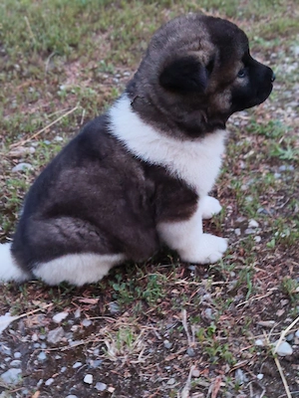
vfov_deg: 39.7
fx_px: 553
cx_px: 150
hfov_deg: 30.3
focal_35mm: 48
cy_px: 199
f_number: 1.7
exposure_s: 1/16.7
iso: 1769
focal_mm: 5.24
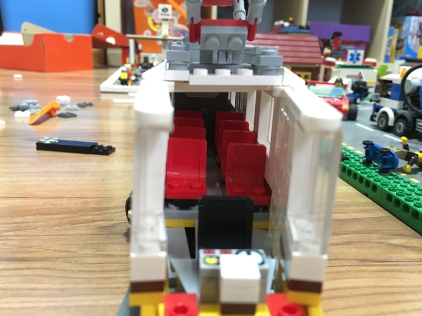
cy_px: 157
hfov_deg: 59.9
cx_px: 215
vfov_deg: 46.8
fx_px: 366
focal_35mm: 30
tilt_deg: -16.6
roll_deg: -2.3
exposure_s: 1/17
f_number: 2.2
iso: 400
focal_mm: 4.15
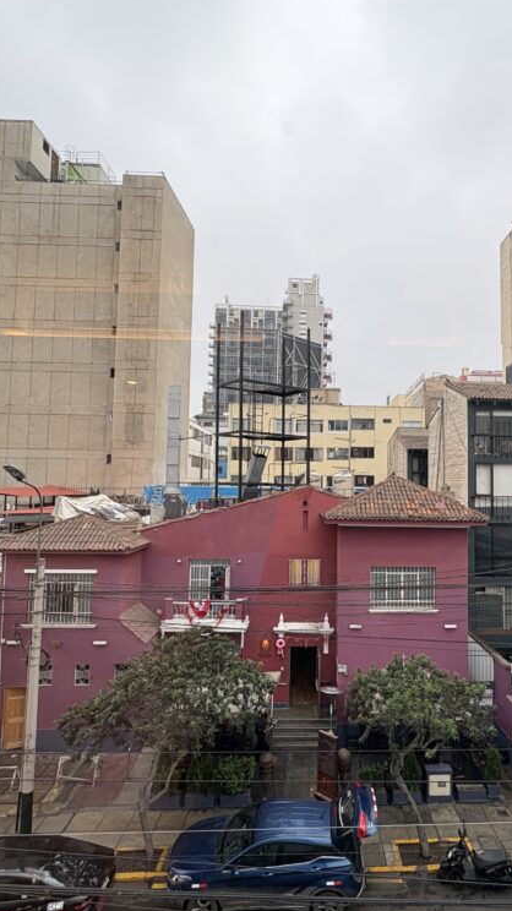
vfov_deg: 83.9
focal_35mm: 21
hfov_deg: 52.8
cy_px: 454
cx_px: 328
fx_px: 507
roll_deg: -0.5
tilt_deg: +3.3
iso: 50
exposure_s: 1/99
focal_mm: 2.22
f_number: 2.2
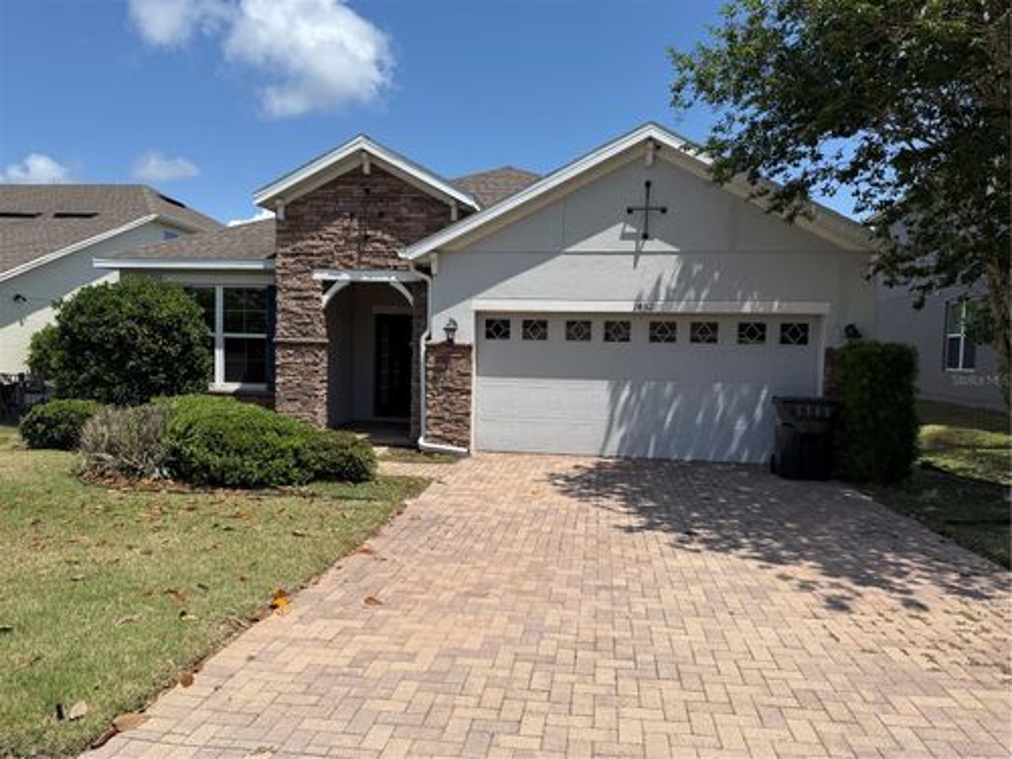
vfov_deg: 56.8
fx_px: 702
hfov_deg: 71.6
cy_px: 380
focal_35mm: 24
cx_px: 506
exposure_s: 1/5714
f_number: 1.78
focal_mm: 6.76
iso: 80
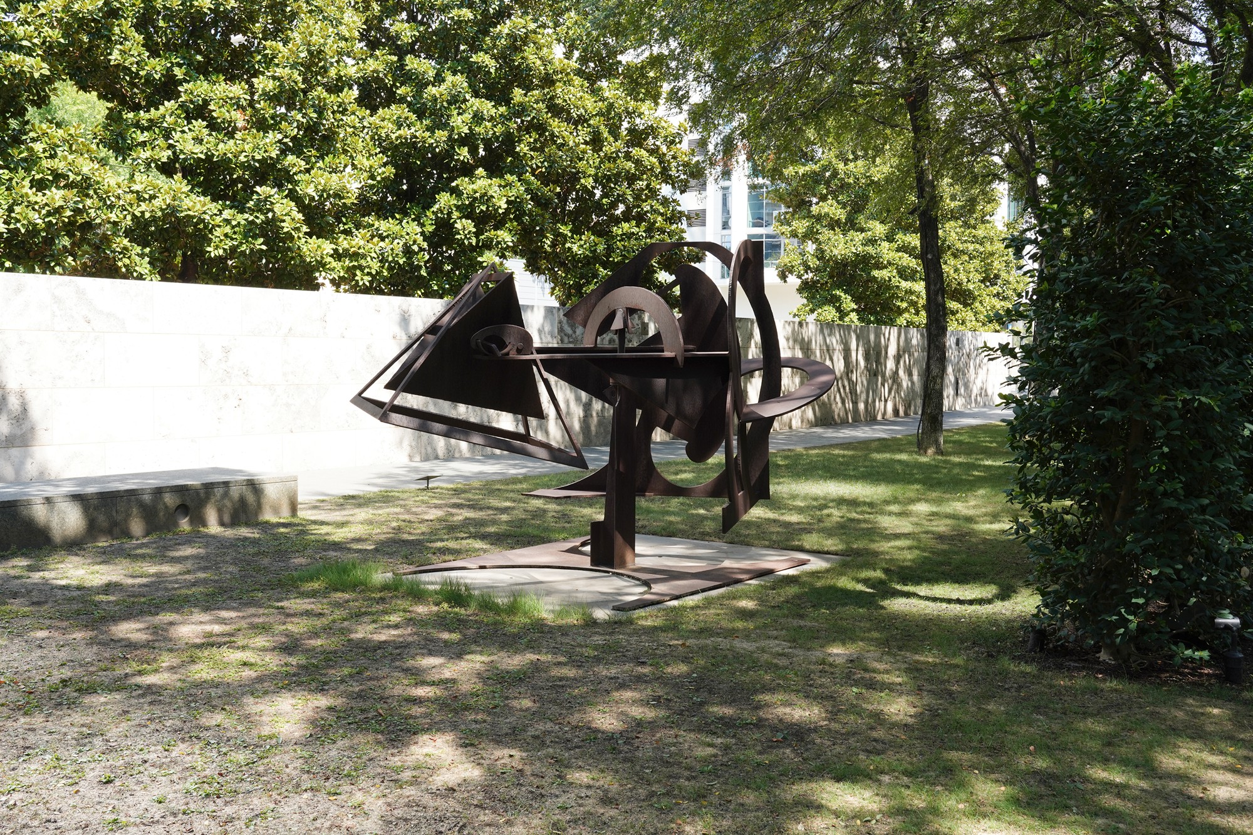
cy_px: 418
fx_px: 1288
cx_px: 626
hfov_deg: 51.9
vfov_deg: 36.0
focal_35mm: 37
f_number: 13
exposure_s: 1/100
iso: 400
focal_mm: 37
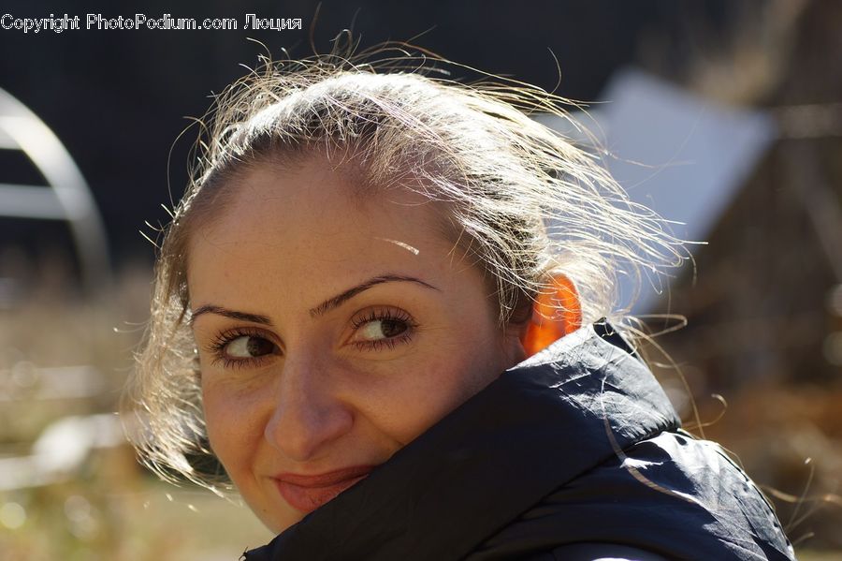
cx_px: 421
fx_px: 3156
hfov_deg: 15.2
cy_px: 280
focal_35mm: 135
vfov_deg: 10.1
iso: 100
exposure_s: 1/320
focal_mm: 90
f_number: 5.6
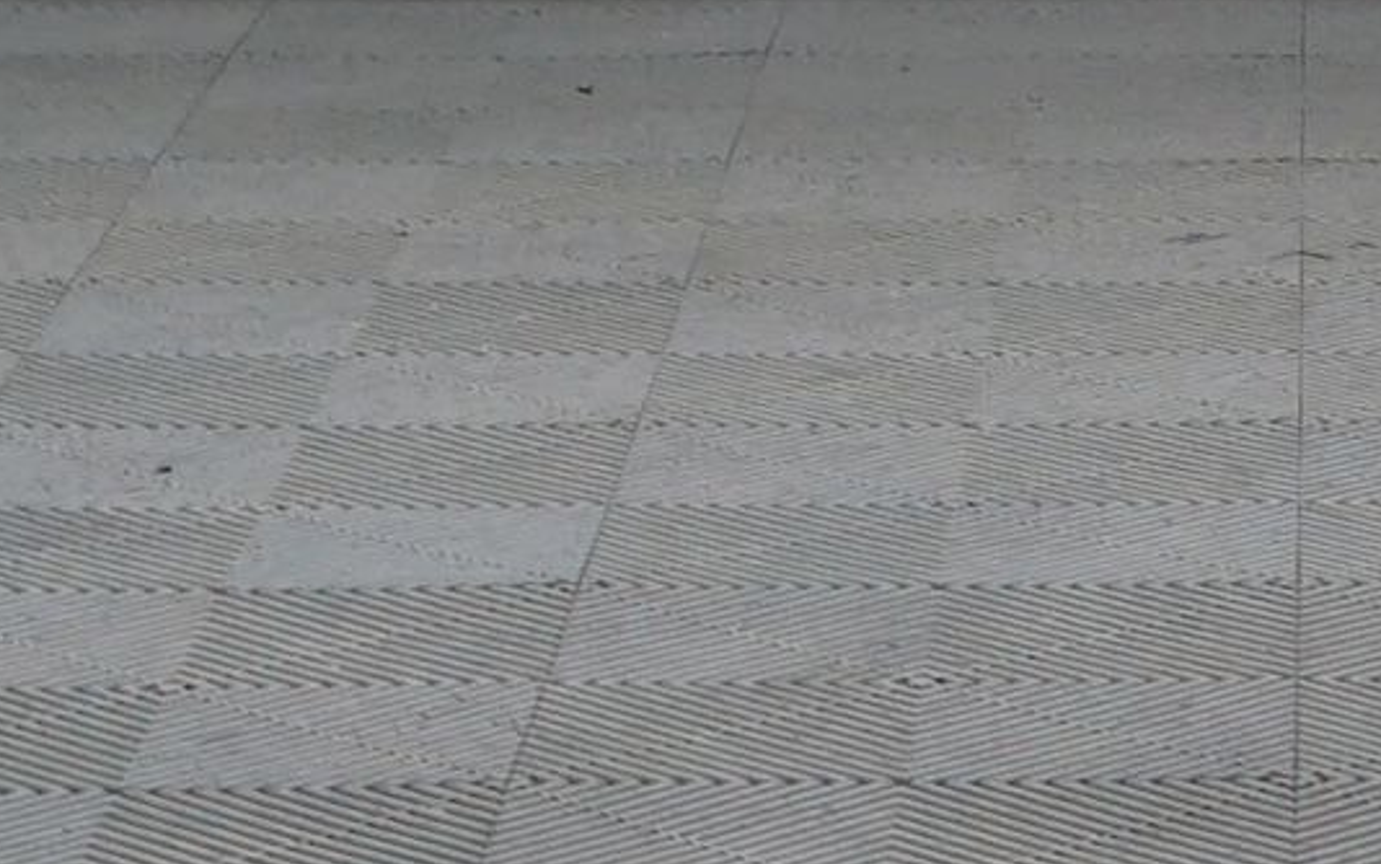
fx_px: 8207
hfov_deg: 9.5
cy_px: -1550
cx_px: 1407
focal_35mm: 218
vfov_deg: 5.7
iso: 800
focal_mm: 29
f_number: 5.6
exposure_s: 1/20
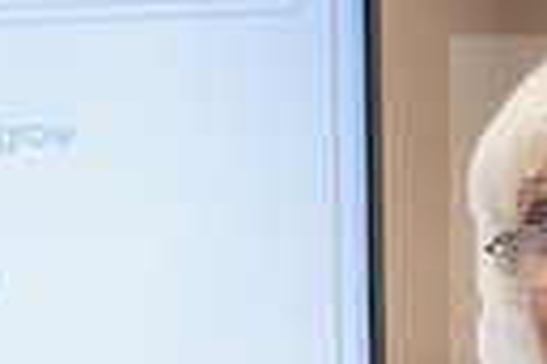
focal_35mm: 315
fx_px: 4786
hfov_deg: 6.5
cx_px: 322
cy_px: 548
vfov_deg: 4.3
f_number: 2.8
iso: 1250
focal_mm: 70
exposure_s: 1/200
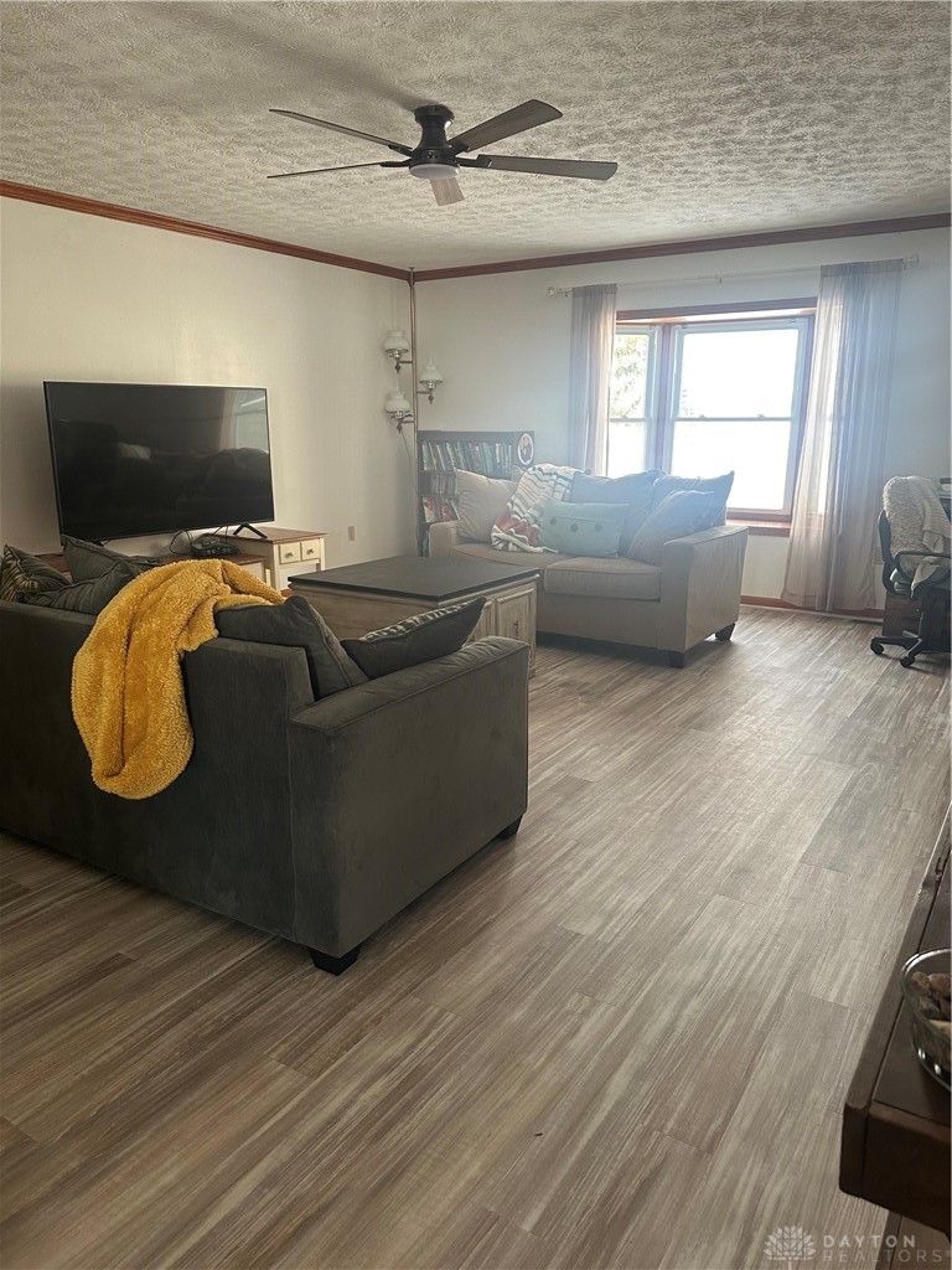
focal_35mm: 24
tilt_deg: -13.0
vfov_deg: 71.6
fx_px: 880
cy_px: 635
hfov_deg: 56.8
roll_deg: +0.1
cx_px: 476
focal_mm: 6.86
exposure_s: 1/121
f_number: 1.78
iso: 160
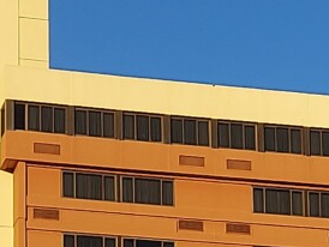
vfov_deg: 13.0
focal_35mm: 105
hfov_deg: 18.7
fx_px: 999
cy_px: 426
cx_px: 160
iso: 50
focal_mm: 5.23
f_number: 1.8
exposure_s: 1/1529
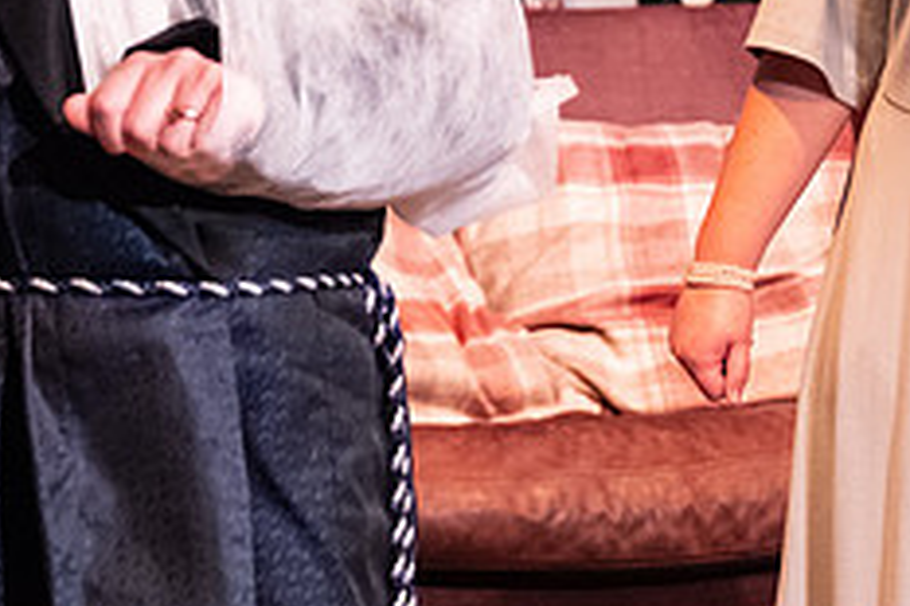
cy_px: -24
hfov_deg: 7.6
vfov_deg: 5.1
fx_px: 6820
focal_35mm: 270
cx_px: 585
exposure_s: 1/125
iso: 2500
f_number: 3.6
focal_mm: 58.7
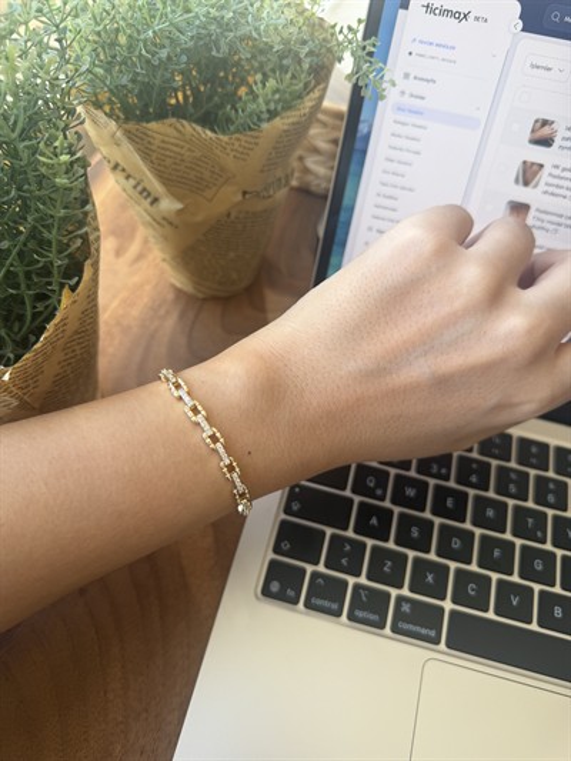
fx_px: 528
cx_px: 286
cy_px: 380
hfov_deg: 56.8
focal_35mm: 24
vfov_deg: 71.6
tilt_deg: -59.4
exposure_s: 1/154
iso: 64
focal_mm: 6.76
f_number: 1.78
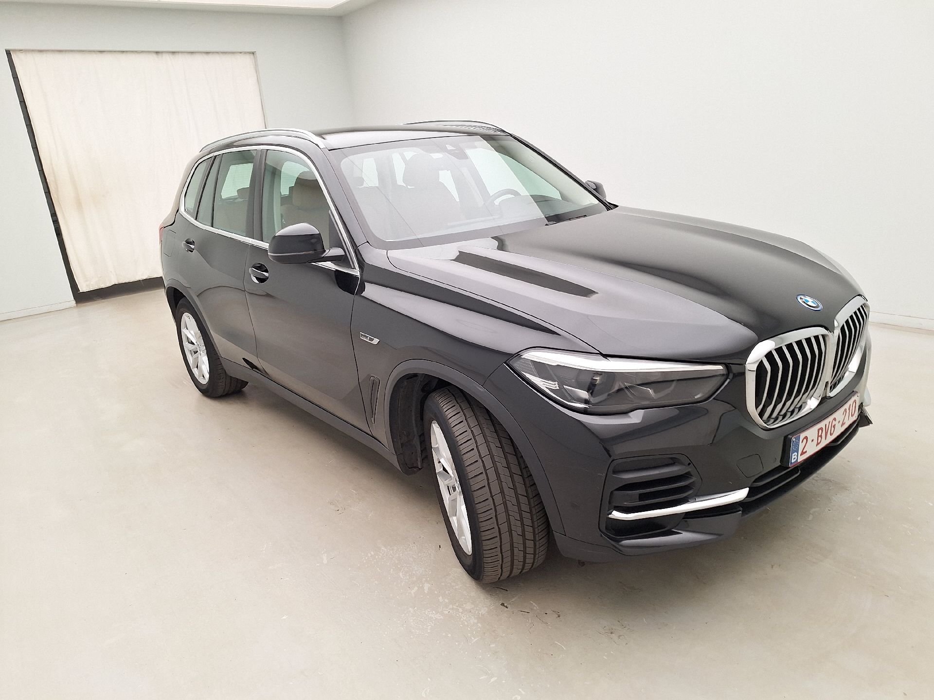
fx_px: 621
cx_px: 467
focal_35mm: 23
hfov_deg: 73.9
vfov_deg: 58.9
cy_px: 350
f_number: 1.8
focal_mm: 5.54
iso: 64
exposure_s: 1/100
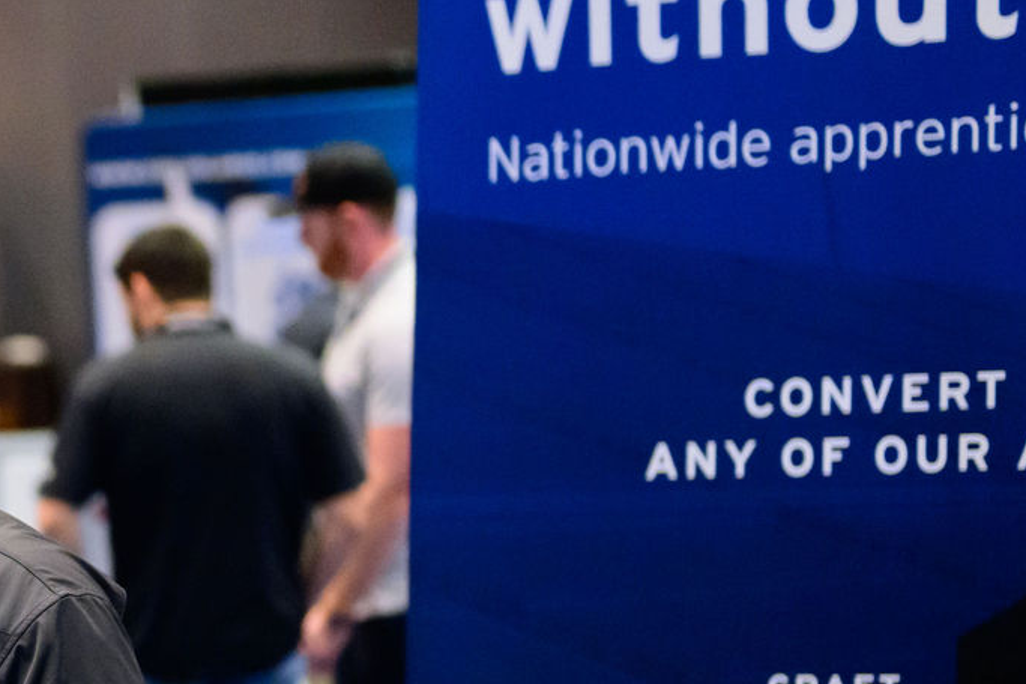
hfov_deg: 13.0
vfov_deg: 9.1
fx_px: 4274
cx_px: -508
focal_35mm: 150
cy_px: 592
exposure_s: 1/250
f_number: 1.8
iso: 6400
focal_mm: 50
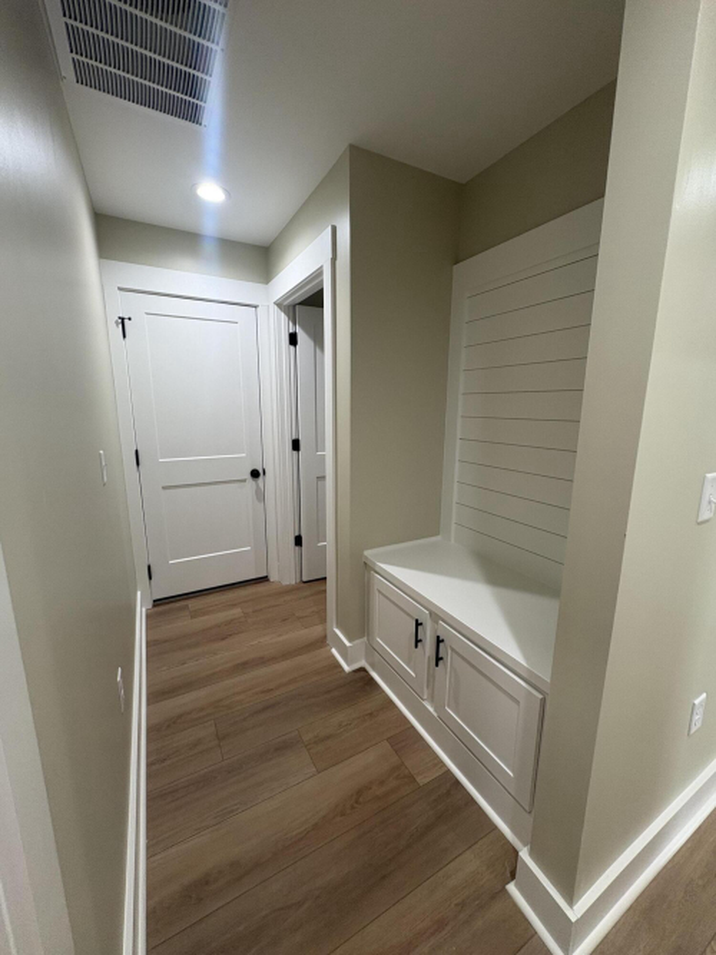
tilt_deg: -9.6
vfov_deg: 102.1
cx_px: 358
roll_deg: -0.9
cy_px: 478
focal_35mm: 14
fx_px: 386
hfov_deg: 85.7
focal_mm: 2.22
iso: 160
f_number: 2.2
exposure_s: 1/60
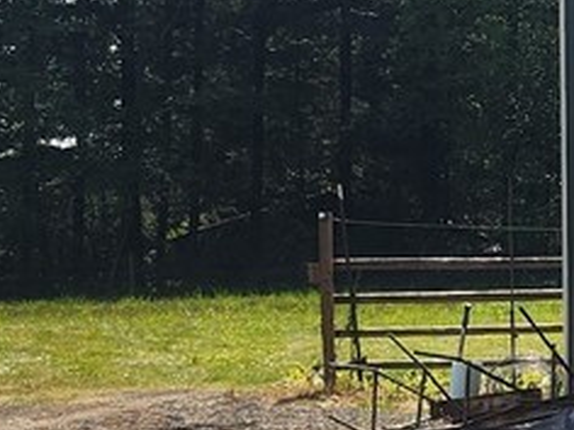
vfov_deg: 9.5
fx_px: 2587
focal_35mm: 156
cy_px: 199
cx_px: 1596
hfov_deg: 10.1
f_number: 1.8
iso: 12
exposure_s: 1/1000
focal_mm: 6.4
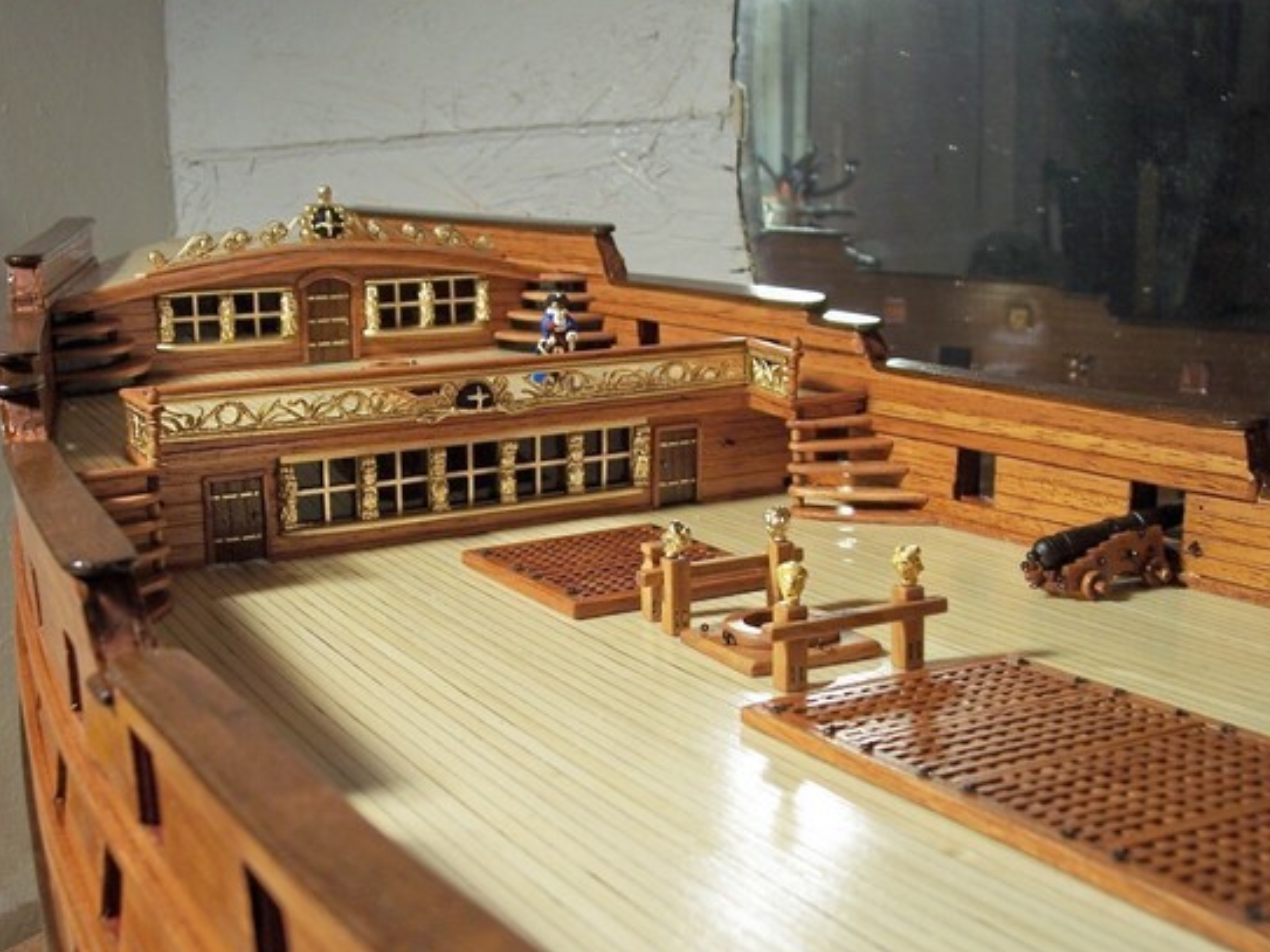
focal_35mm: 46
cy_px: 494
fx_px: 1687
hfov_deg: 41.2
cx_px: 594
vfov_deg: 31.5
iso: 100
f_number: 3.4
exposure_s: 1/45
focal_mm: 8
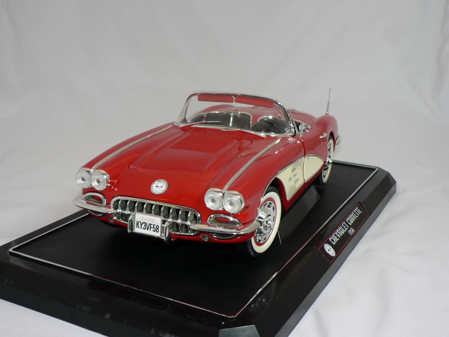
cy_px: 168
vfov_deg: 31.5
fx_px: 597
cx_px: 224
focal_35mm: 46
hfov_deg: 41.2
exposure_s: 1/60
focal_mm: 7.7
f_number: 2.8
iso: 80
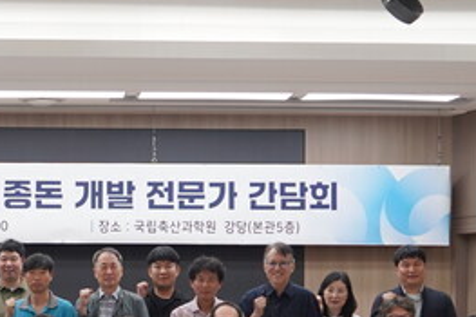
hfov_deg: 24.1
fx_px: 1084
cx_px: 54
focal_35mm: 82
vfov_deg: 16.4
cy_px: 291
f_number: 4
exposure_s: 1/160
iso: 640
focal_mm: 24
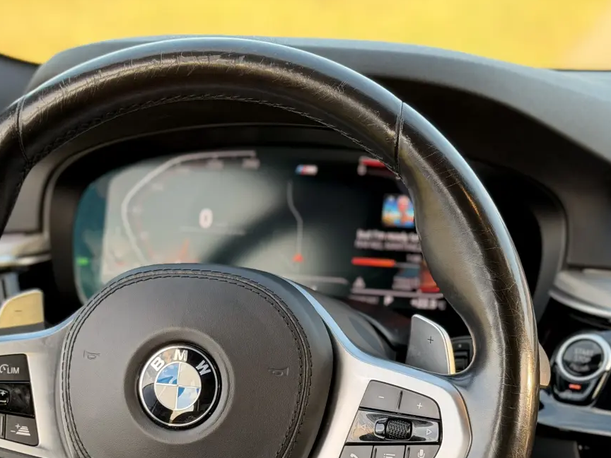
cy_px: 375
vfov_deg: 18.2
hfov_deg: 24.4
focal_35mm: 80
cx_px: 264
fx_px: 1412
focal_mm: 6.76
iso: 200
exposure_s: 1/244
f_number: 1.78
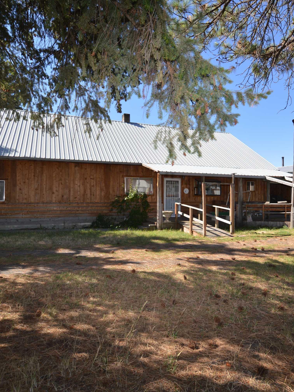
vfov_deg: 76.4
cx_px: 155
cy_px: 193
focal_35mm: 22
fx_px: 249
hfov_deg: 61.0
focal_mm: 10
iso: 125
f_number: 8
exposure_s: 1/200
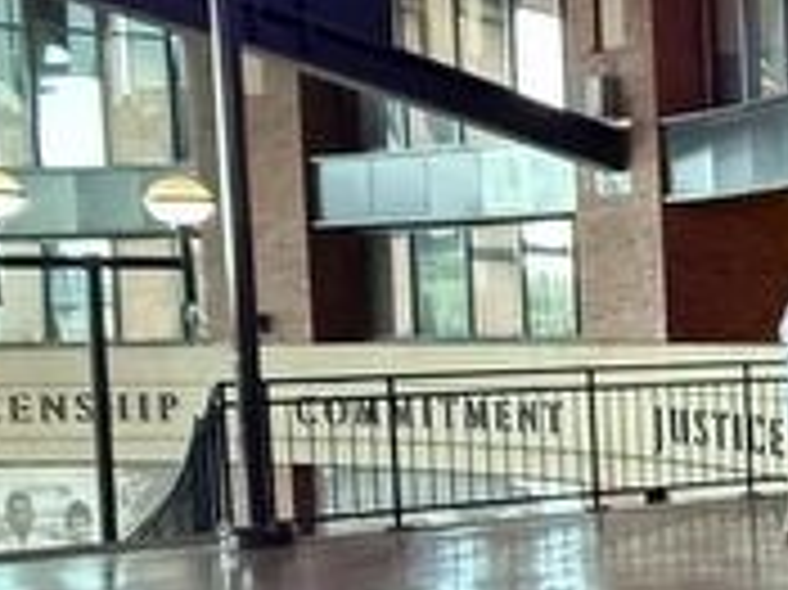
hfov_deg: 18.2
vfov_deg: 22.9
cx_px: 1626
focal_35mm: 64
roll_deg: +0.7
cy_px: 365
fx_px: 1456
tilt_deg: -1.0
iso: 1000
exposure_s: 1/40
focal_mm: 2.22
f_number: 2.2
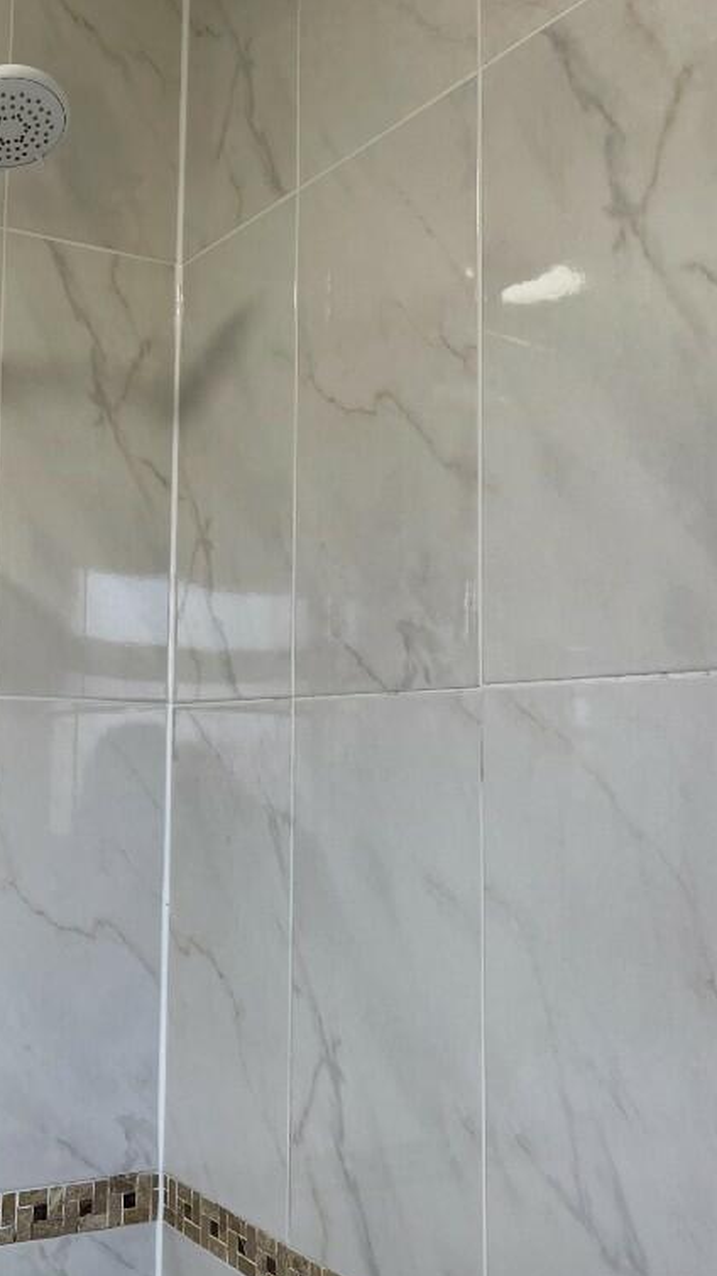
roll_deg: -1.7
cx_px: 98
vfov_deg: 54.0
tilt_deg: +4.6
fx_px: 1251
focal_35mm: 37
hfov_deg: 30.8
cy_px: 646
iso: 64
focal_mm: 5.1
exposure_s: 1/100
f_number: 1.6
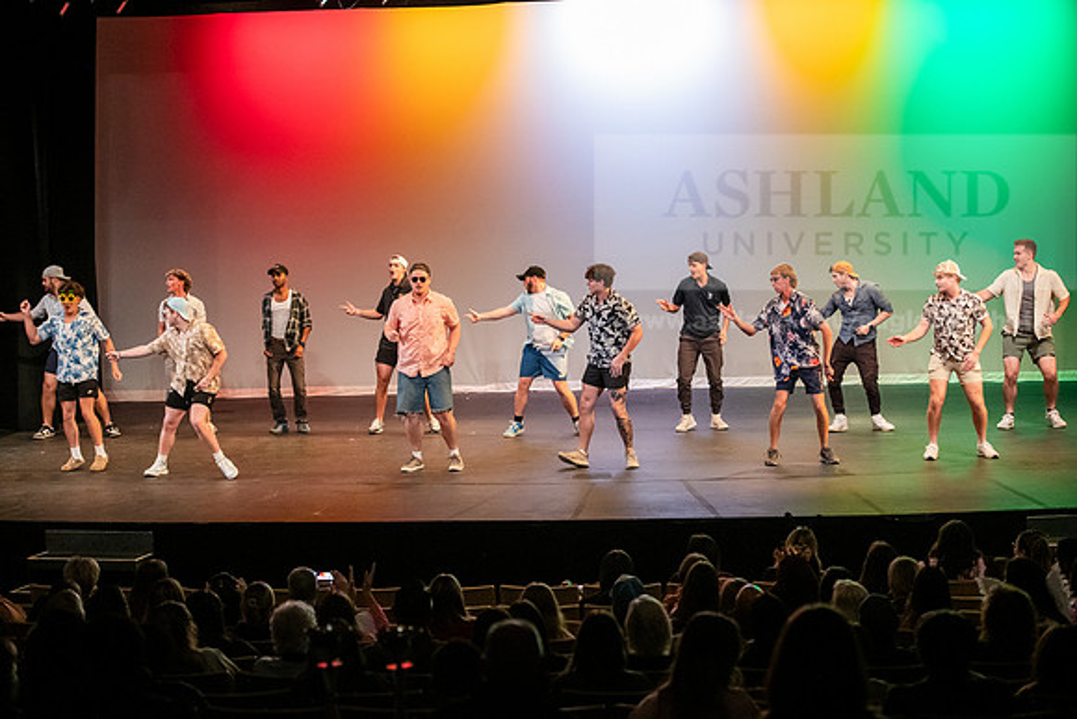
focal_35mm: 75
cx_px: 538
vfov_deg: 18.2
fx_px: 2244
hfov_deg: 27.0
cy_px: 360
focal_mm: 75
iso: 4000
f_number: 3.2
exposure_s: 1/250
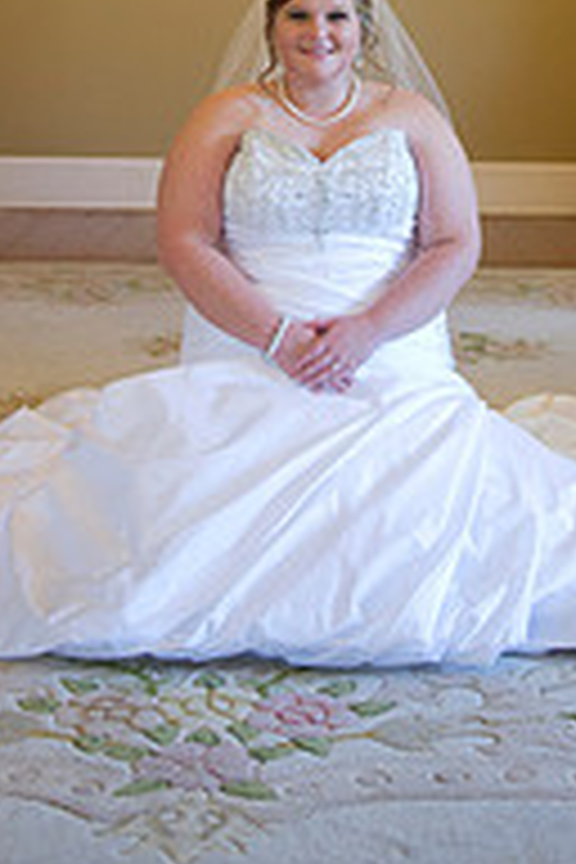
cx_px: 326
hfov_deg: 18.2
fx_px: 1800
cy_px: -76
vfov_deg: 25.2
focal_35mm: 75
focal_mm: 32
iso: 2500
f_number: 2.8
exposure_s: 1/160
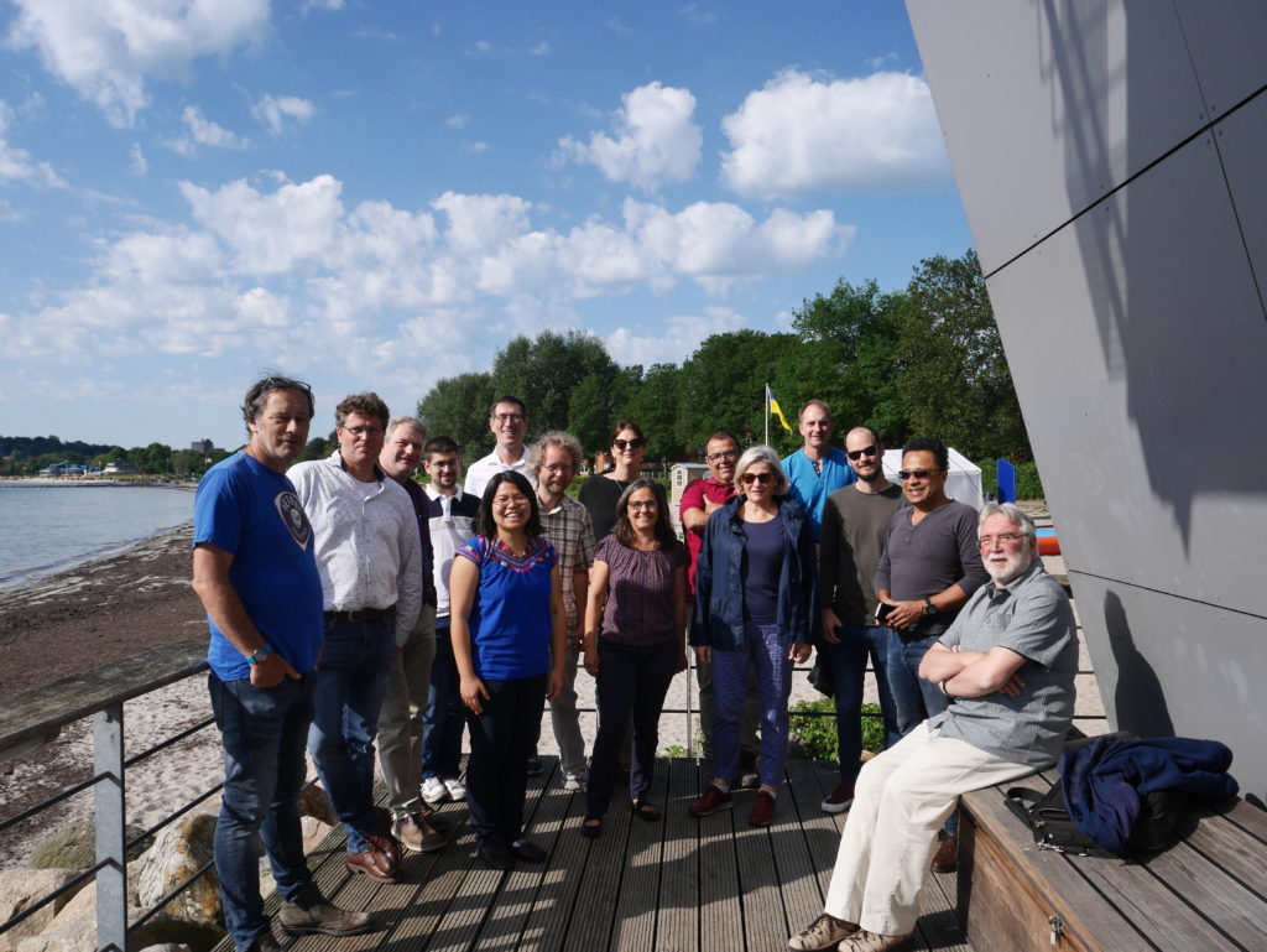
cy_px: 476
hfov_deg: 63.4
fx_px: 1025
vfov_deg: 49.8
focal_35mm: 28
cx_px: 634
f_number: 10
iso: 400
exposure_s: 1/800
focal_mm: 14
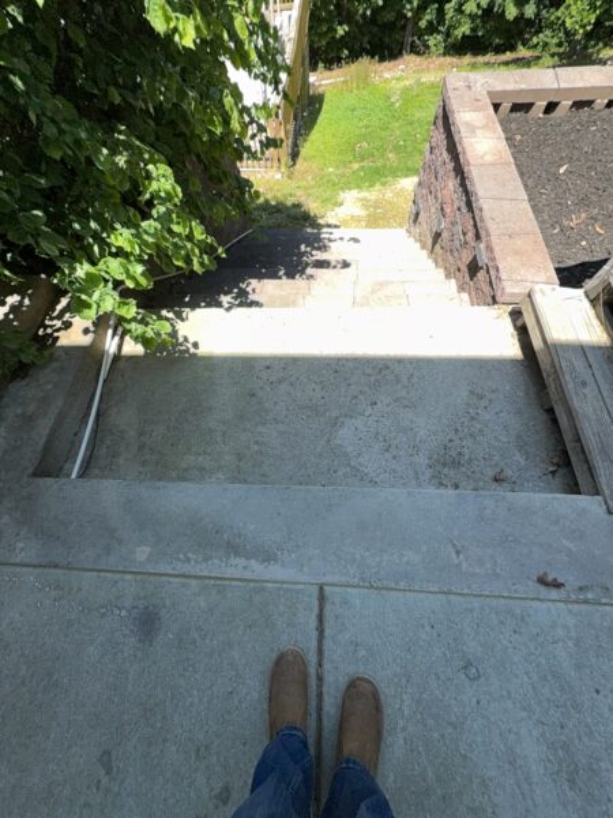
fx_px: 331
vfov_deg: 102.1
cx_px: 306
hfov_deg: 85.7
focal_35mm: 14
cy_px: 409
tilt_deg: -64.0
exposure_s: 1/223
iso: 16
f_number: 2.2
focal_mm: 2.22
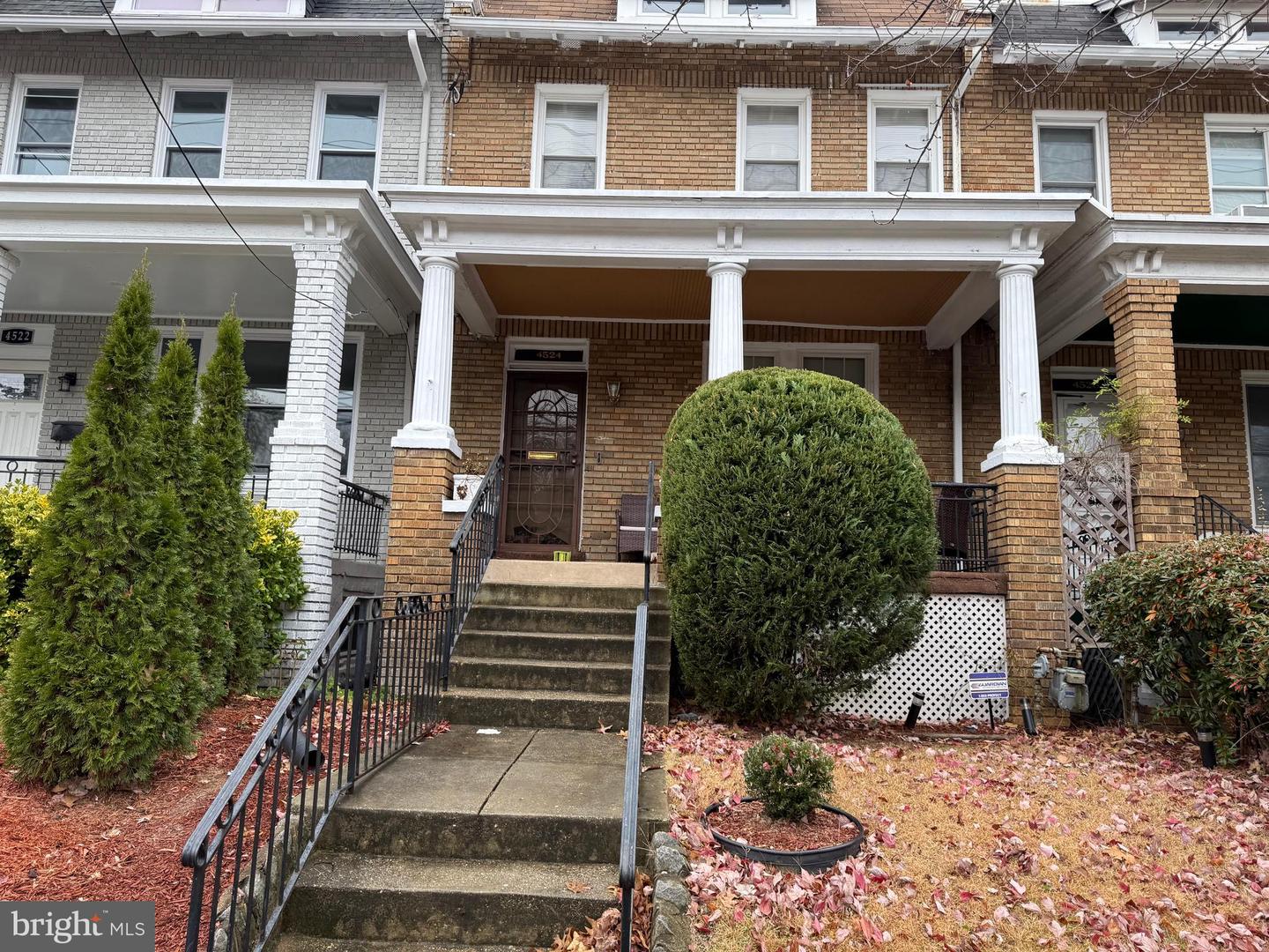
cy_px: 476
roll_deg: -2.3
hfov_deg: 71.6
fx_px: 880
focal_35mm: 24
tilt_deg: +11.2
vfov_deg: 56.8
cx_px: 634
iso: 80
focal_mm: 6.76
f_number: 1.78
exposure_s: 1/323
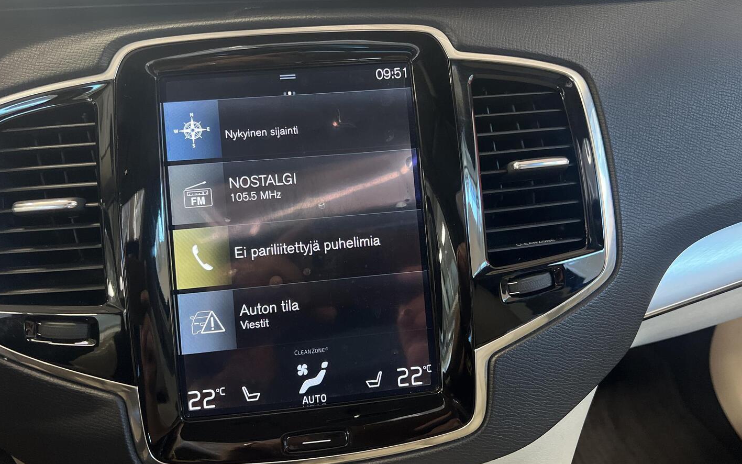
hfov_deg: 66.5
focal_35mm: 28
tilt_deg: -34.2
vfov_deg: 44.5
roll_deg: +1.1
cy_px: 215
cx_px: 373
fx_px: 566
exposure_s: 1/33
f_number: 1.5
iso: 500
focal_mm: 5.7
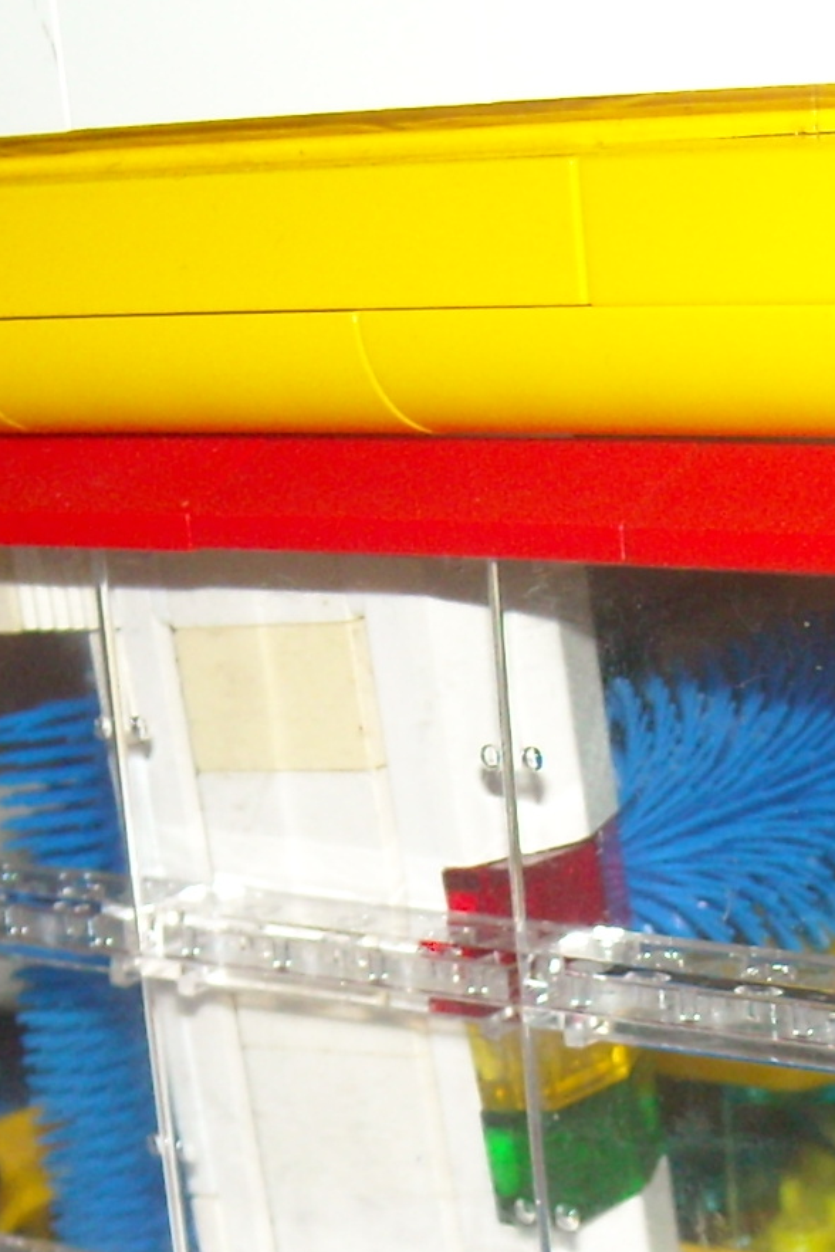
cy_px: 1287
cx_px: 555
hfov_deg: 12.8
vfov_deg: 18.5
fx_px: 3722
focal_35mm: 107
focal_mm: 5.7
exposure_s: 1/60
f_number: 2.8
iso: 200
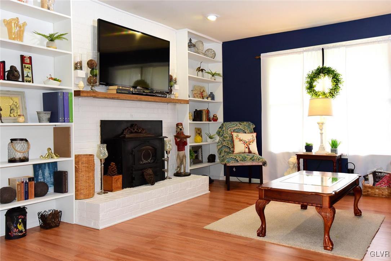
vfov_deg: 45.0
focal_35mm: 29
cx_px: 196
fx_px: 315
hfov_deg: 63.6
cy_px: 130
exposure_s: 1/60
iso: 4000
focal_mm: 29
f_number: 7.1
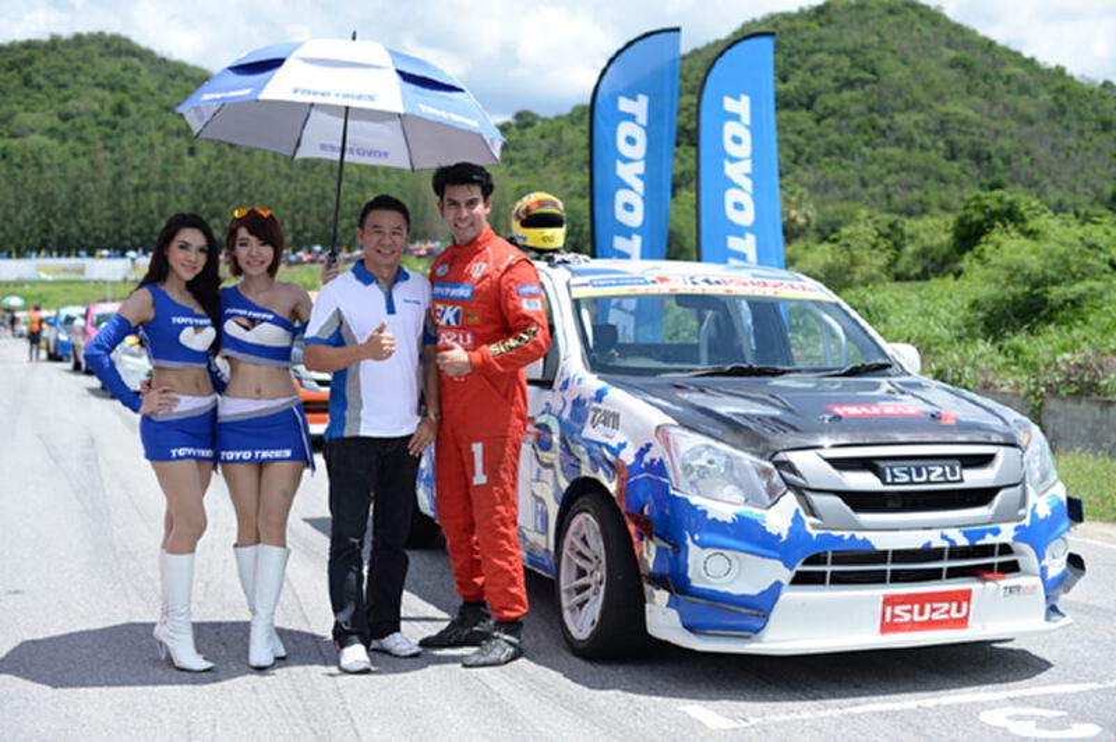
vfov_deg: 26.9
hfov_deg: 39.6
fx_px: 1549
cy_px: 371
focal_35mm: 50
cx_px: 558
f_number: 3.5
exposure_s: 1/3200
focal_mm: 50
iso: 250
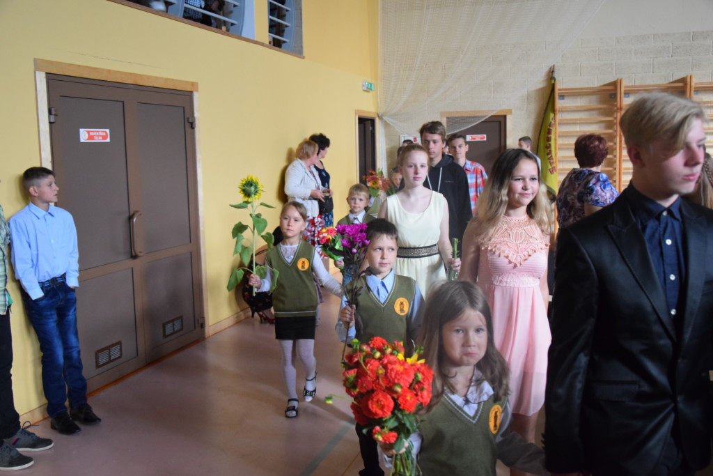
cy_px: 238
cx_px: 356
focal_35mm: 36
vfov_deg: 36.9
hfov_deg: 53.1
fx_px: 713
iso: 3200
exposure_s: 1/200
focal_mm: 24
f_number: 3.8
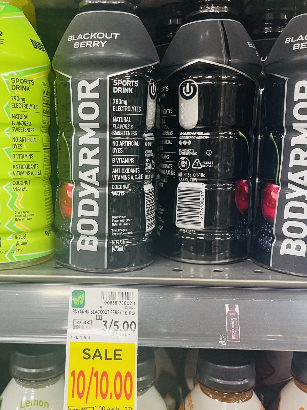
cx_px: 112
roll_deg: -0.4
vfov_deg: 50.1
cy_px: 214
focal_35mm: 37
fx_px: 438
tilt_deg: -11.1
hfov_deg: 38.4
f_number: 1.6
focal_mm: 4.2
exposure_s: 1/60
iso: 125
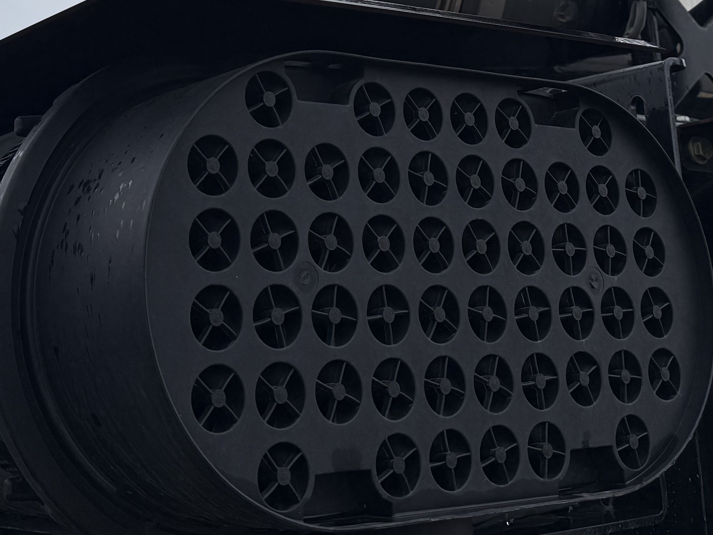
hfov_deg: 30.2
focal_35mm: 64
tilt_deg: +18.1
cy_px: -64
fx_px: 1318
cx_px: 278
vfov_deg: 21.7
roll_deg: -0.4
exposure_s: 1/2907
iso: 80
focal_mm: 6.76
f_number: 1.78
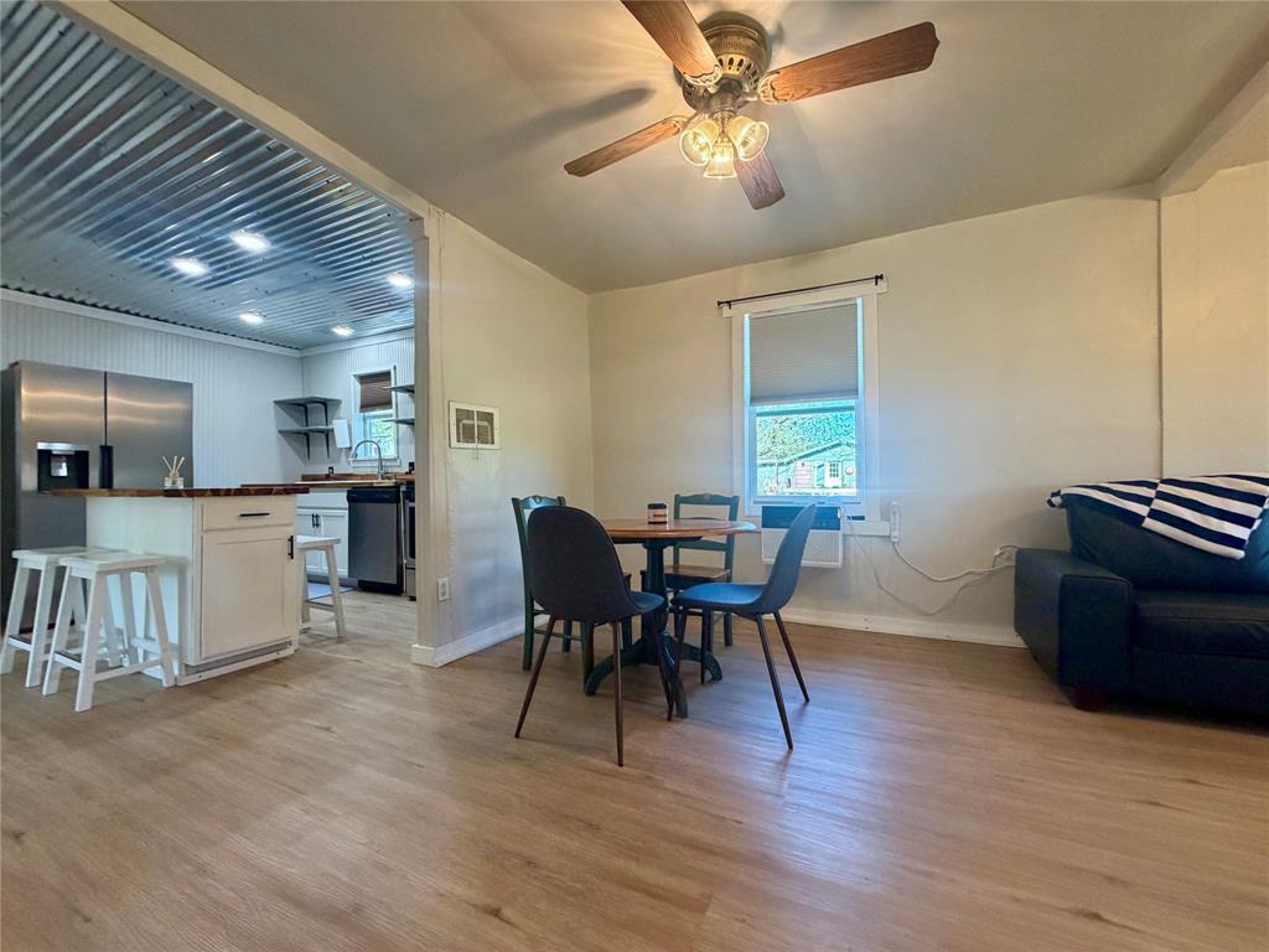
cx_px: 634
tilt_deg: +0.5
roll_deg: +1.0
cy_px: 476
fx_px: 513
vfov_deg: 85.7
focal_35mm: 14
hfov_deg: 102.1
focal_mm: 2.22
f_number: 2.2
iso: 320
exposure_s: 1/120
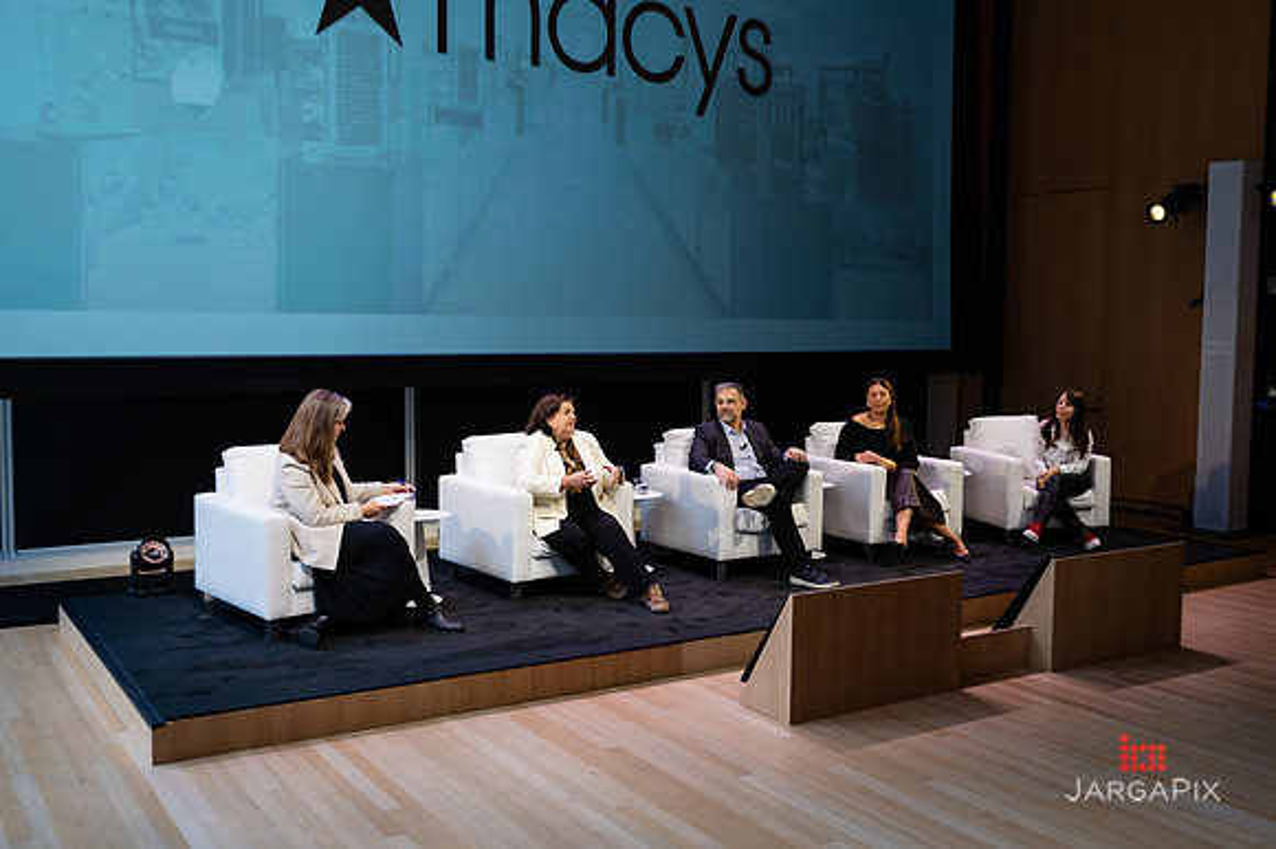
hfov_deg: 52.7
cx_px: 639
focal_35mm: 36
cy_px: 415
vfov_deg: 36.5
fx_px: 1288
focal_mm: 34.5
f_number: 3.2
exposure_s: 1/125
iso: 125
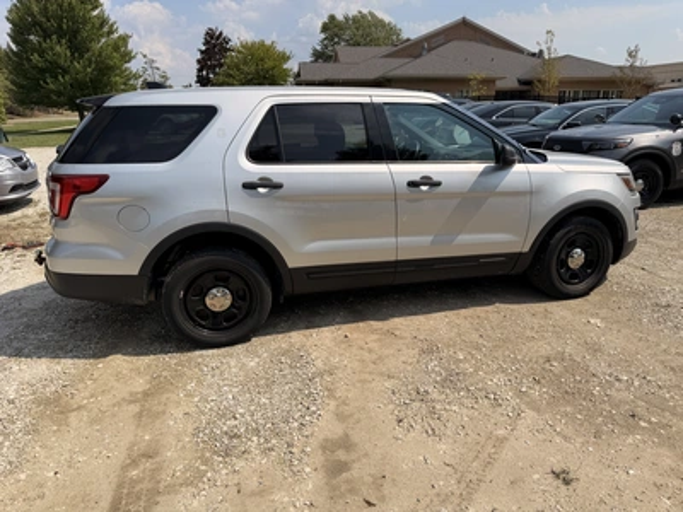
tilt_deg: -12.7
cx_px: 342
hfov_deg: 71.6
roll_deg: +2.0
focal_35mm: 24
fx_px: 474
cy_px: 256
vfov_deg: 56.8
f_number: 1.78
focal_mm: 6.76
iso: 80
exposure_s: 1/6711
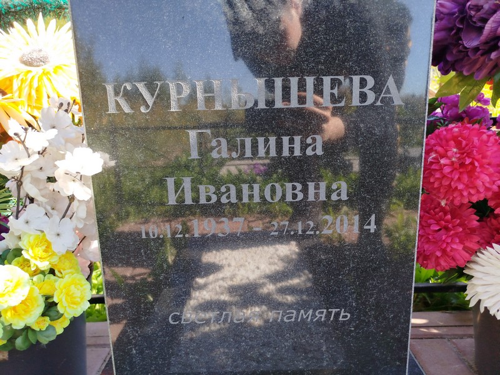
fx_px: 347
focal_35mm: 24
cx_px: 250
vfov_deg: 56.8
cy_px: 188
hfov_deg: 71.6
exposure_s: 1/178
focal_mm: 5.31
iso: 50
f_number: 1.7
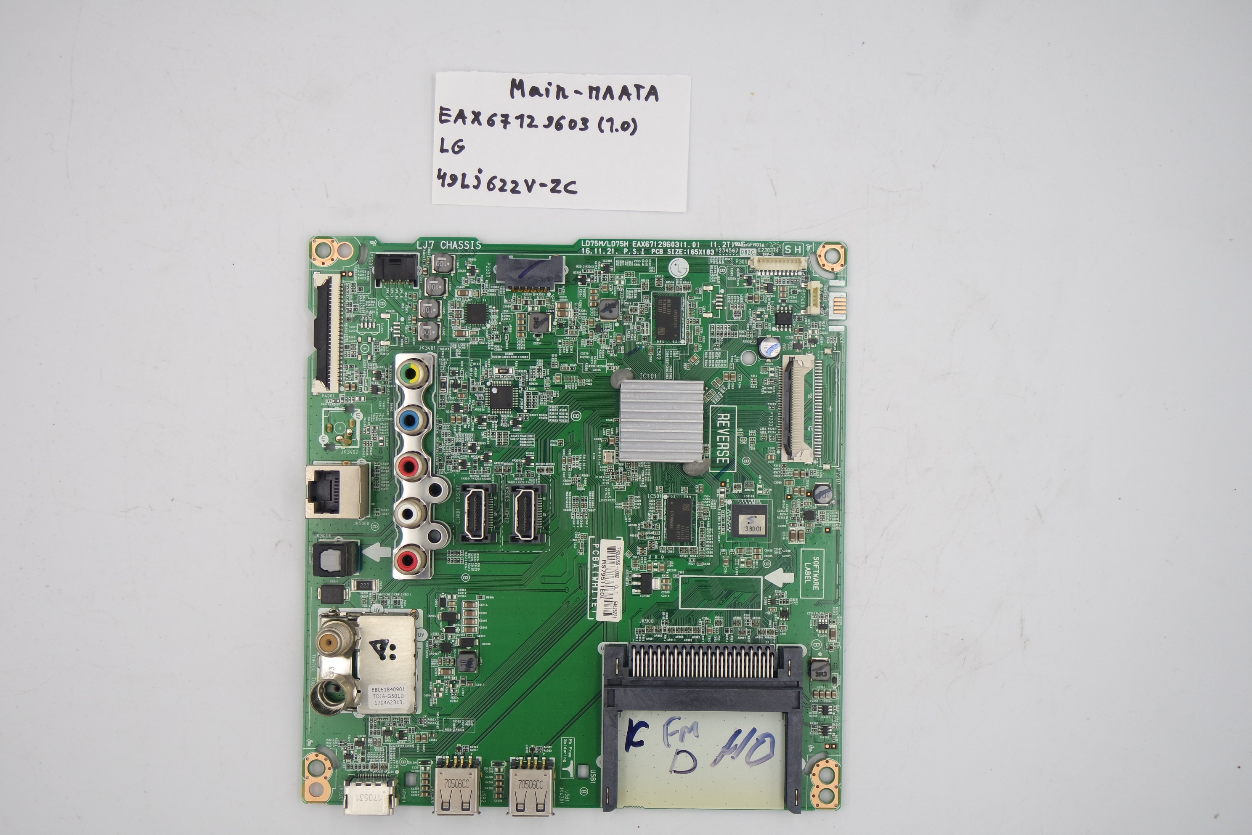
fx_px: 1669
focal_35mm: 48
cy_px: 418
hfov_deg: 41.1
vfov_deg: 28.1
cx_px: 626
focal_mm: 18
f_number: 4.5
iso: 160
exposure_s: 1/125
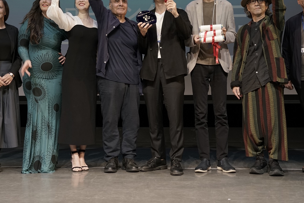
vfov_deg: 20.1
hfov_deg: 30.5
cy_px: 10
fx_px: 557
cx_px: 150
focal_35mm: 66
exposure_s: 1/80
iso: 800
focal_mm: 34
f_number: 5
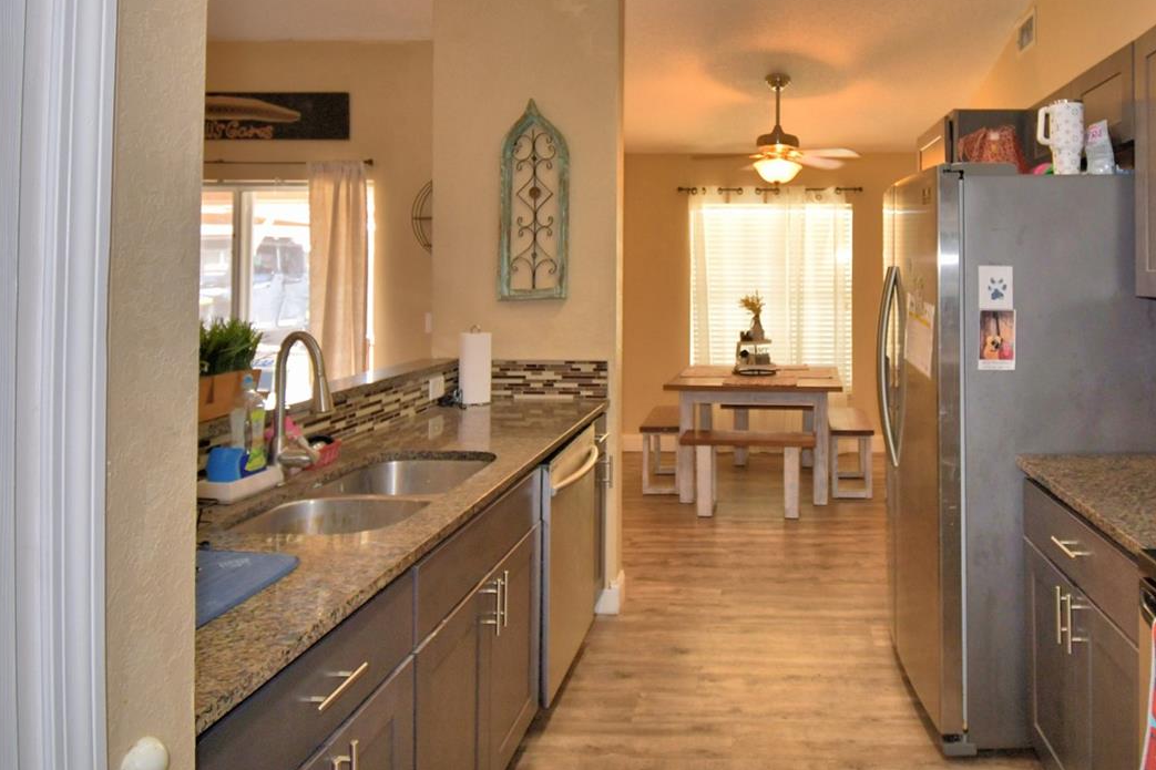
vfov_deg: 54.1
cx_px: 767
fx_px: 738
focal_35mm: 23
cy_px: 264
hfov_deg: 73.9
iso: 220
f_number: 4.5
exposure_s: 1/30
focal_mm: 10
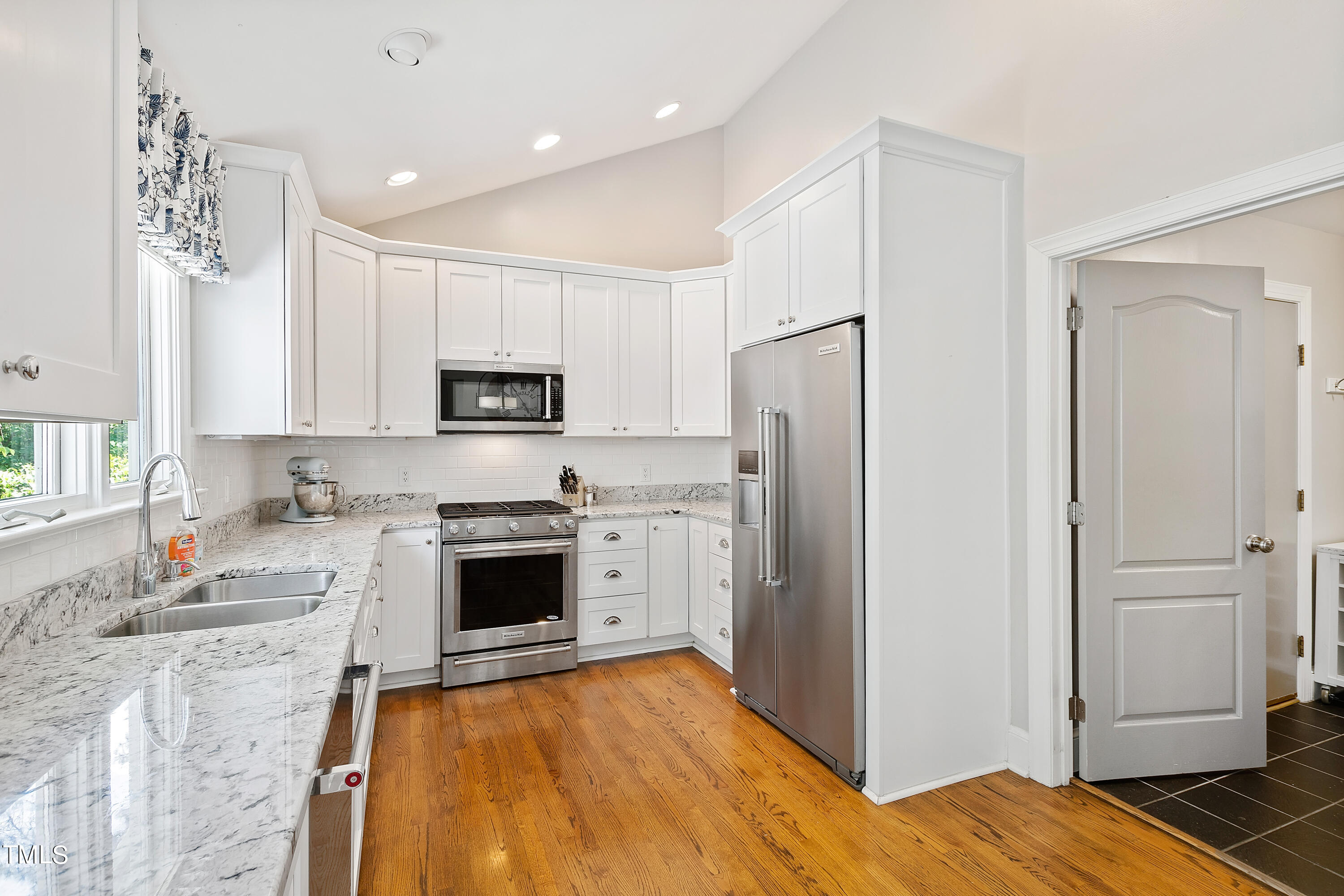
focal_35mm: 15
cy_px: 448
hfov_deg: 100.4
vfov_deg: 77.3
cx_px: 672
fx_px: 560
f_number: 8
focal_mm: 10
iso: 100
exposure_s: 1/2
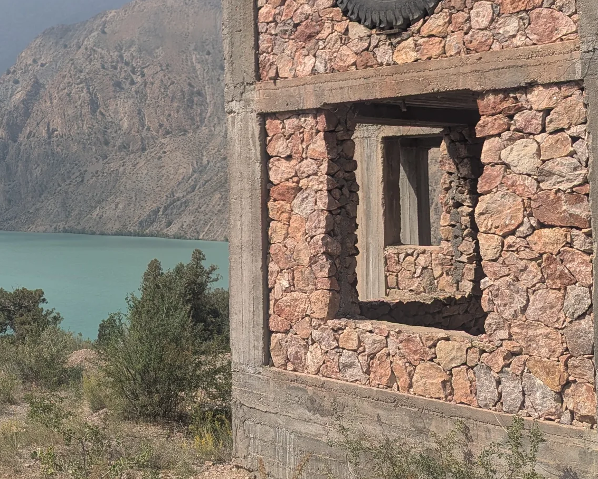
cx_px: 80
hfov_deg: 33.8
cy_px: 132
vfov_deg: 28.3
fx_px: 938
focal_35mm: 53
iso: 44
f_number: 1.85
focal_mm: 6.81
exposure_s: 1/1715
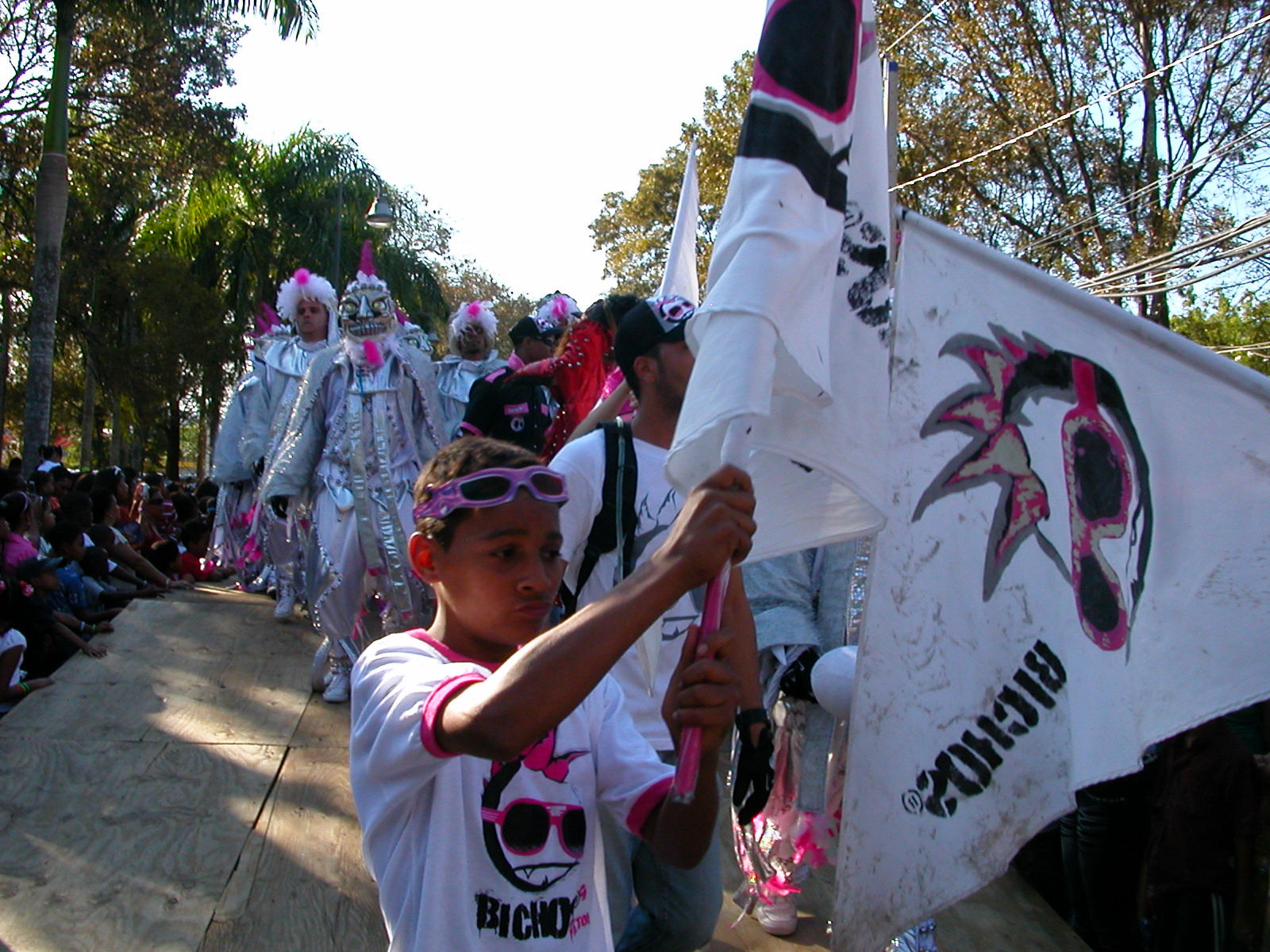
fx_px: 1357
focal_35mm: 37
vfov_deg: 38.7
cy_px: 476
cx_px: 635
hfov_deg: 50.1
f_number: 4.5
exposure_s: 1/228
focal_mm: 5.6
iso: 100
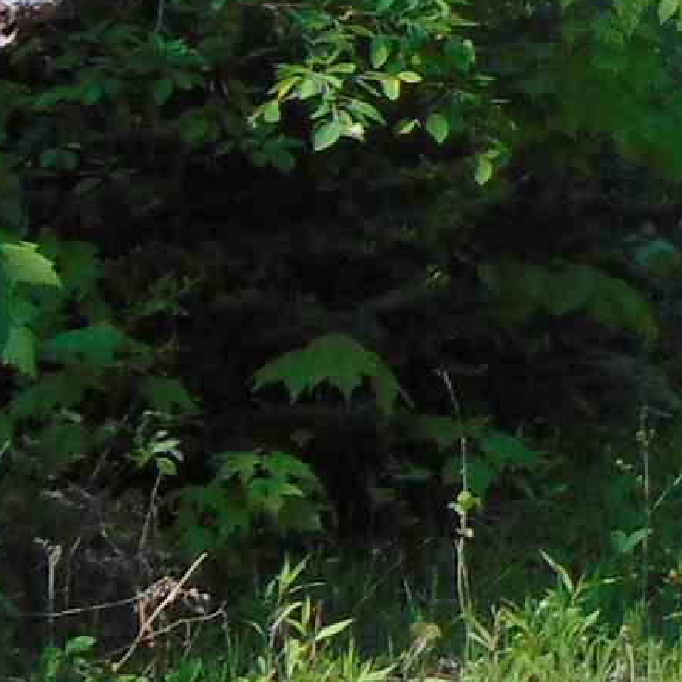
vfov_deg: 4.7
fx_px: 8225
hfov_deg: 4.6
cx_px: 1611
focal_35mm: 369
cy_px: -488
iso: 80
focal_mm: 10.8
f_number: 3.6
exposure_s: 1/640
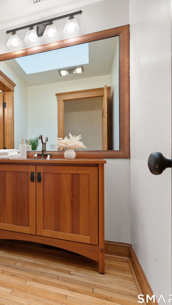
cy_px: 152
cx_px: -25
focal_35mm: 27
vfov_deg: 69.9
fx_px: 219
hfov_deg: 35.5
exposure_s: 1/4
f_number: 8
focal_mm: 17
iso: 320
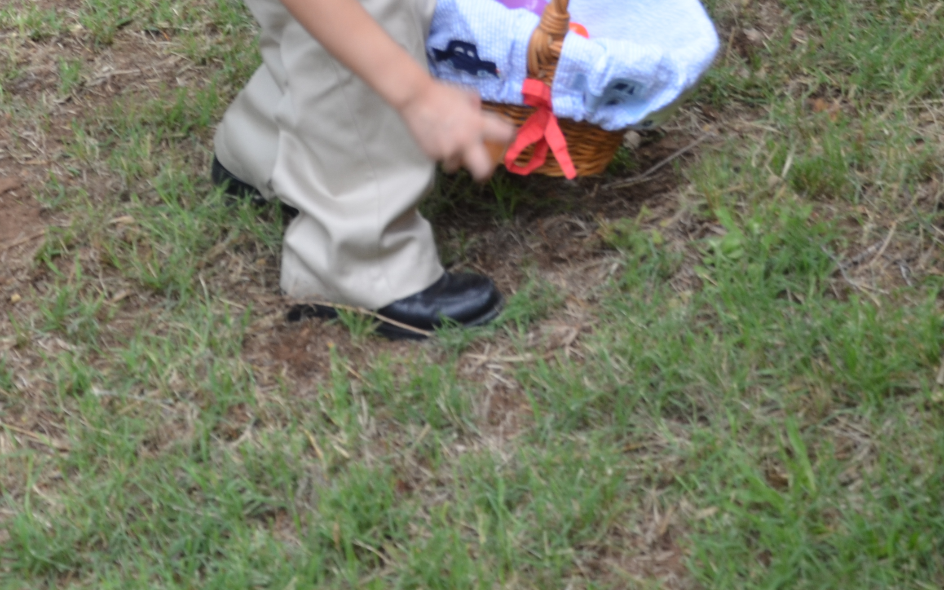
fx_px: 3221
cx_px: 463
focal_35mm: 125
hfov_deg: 16.7
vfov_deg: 10.3
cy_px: -122
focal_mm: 35
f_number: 5.6
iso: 200
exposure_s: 1/125
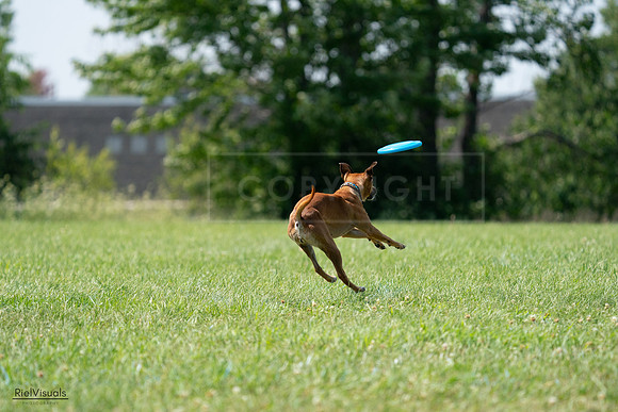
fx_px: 4911
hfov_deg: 7.2
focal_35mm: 286
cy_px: 206
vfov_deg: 4.8
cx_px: 309
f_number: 5.6
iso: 1250
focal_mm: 286
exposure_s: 1/4000
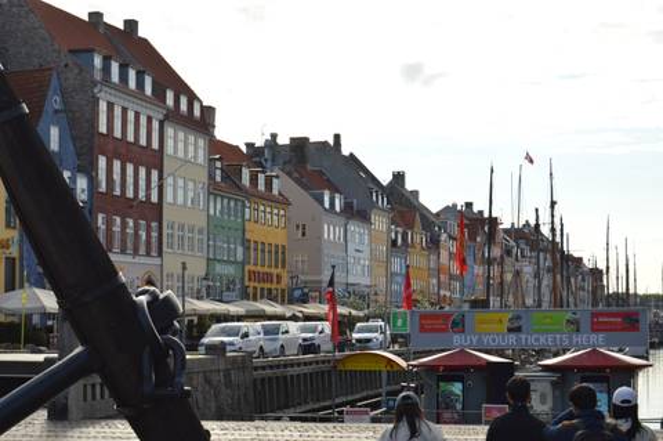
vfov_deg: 17.5
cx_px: 332
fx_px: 1435
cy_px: 220
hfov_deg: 26.0
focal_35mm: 78
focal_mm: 52
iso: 100
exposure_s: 1/200
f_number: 10
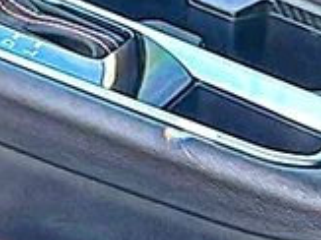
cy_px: -227
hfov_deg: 10.8
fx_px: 1557
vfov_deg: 8.4
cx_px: -305
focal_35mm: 168
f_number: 1.78
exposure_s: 1/326
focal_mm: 6.86
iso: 125
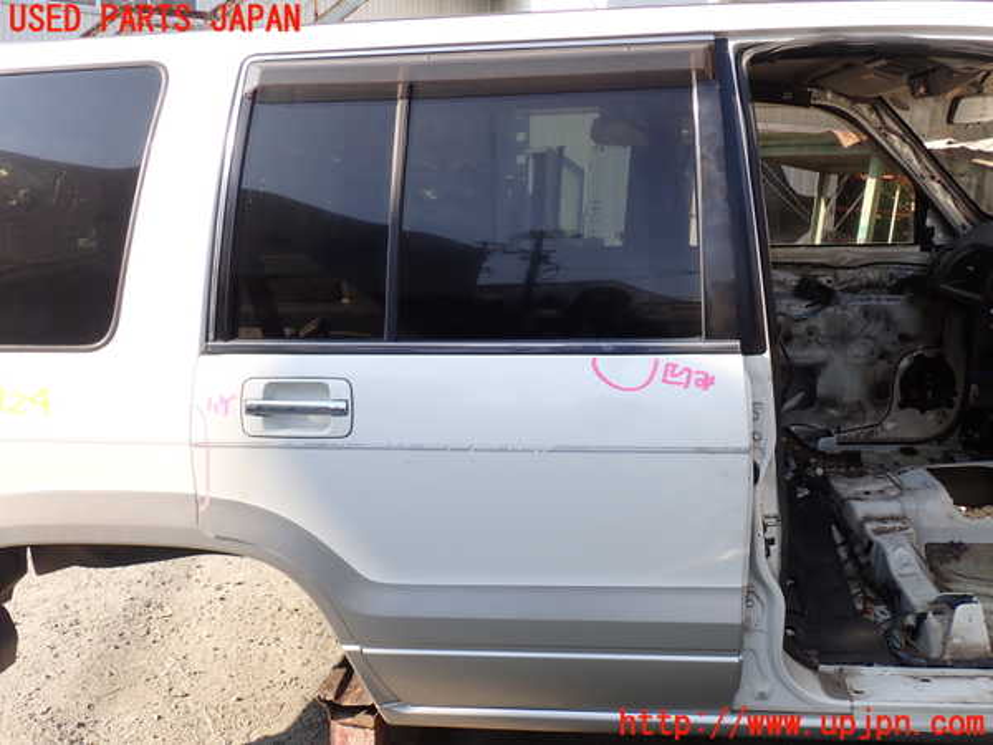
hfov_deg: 60.0
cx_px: 496
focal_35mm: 30
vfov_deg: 46.8
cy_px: 372
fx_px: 861
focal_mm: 5.4
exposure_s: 1/320
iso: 100
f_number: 3.2
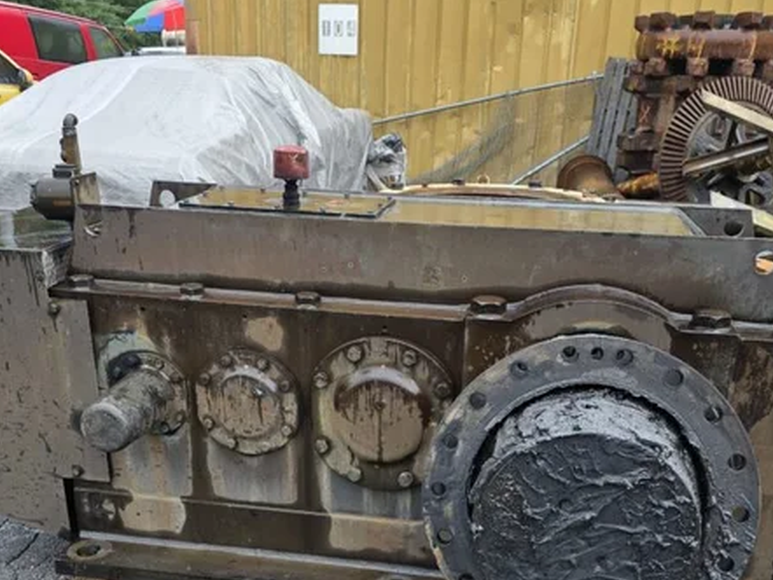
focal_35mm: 39
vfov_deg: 35.9
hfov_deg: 47.8
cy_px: 446
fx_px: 871
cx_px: 400
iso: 50
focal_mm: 6.3
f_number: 1.7
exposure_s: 1/359
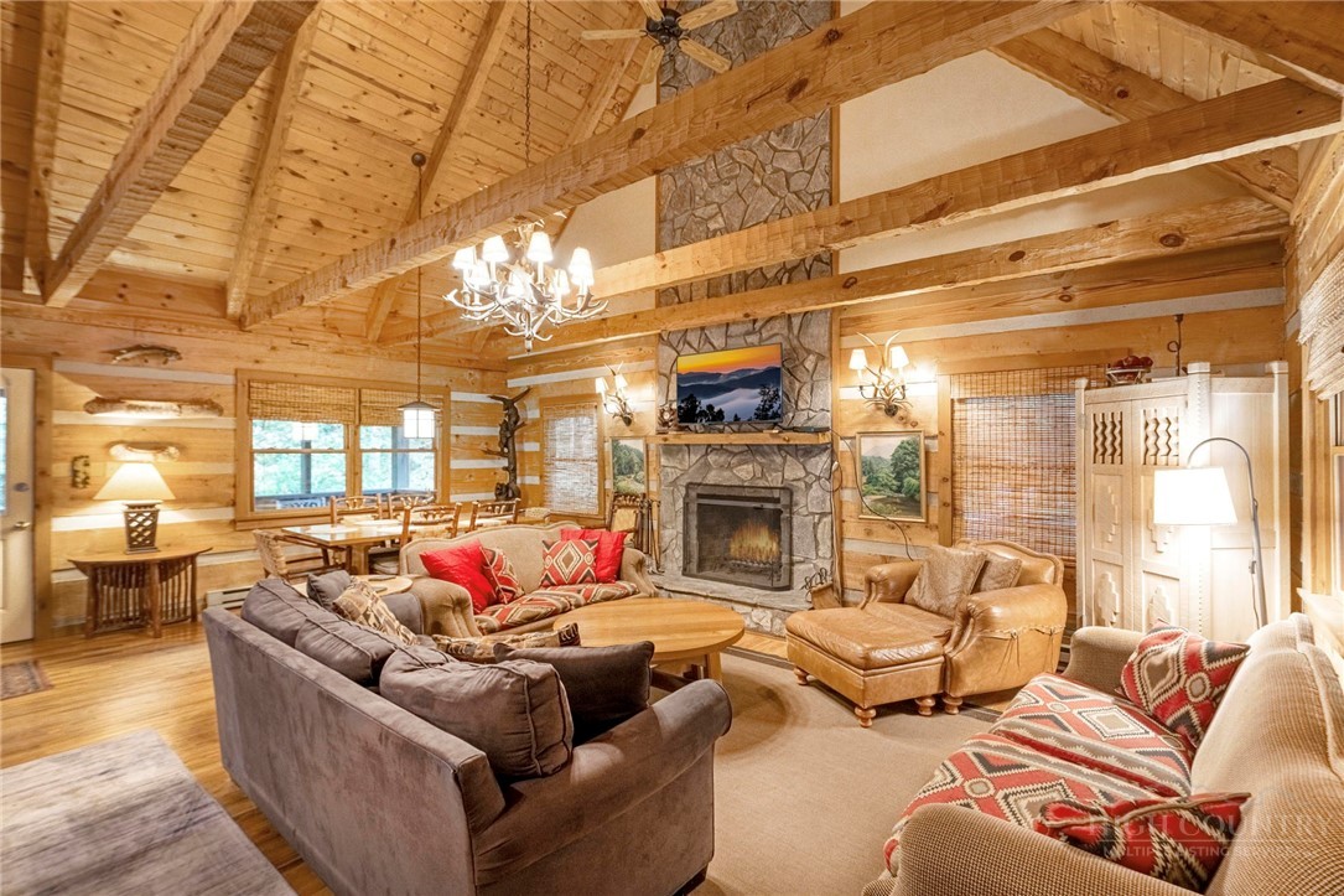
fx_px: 597
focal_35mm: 16
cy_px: 448
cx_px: 672
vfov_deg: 73.7
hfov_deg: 96.7
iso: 250
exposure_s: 1/60
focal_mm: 16
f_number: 6.3
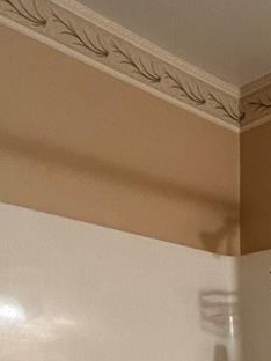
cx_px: 291
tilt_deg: -8.5
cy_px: 480
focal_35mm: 50
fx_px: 522
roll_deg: +0.0
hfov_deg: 27.0
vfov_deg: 29.8
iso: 160
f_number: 1.8
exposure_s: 1/120
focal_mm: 1.57
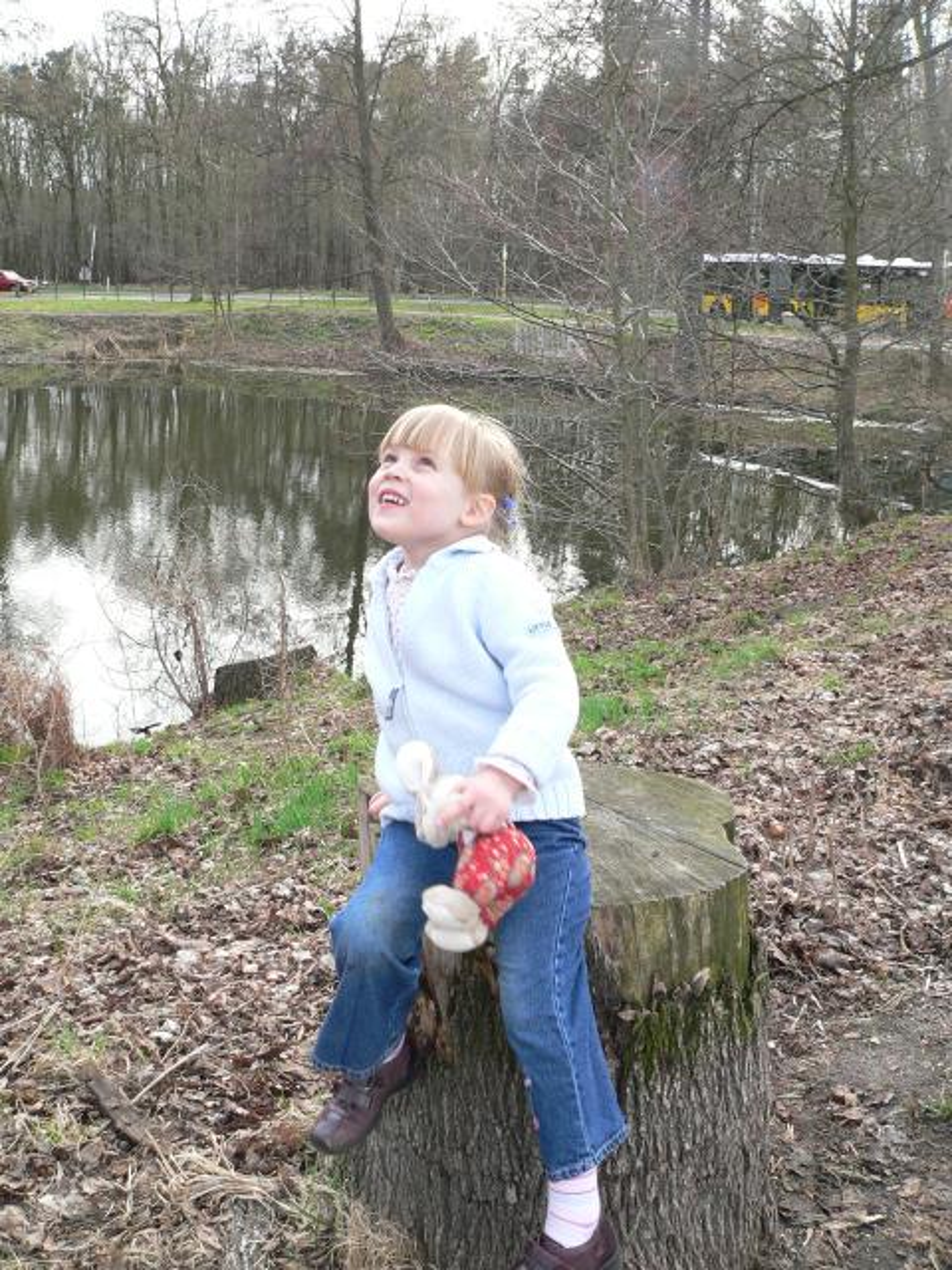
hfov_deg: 39.7
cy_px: 635
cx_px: 476
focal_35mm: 36
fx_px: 1320
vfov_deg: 51.4
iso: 80
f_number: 3.7
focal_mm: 6
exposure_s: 1/100
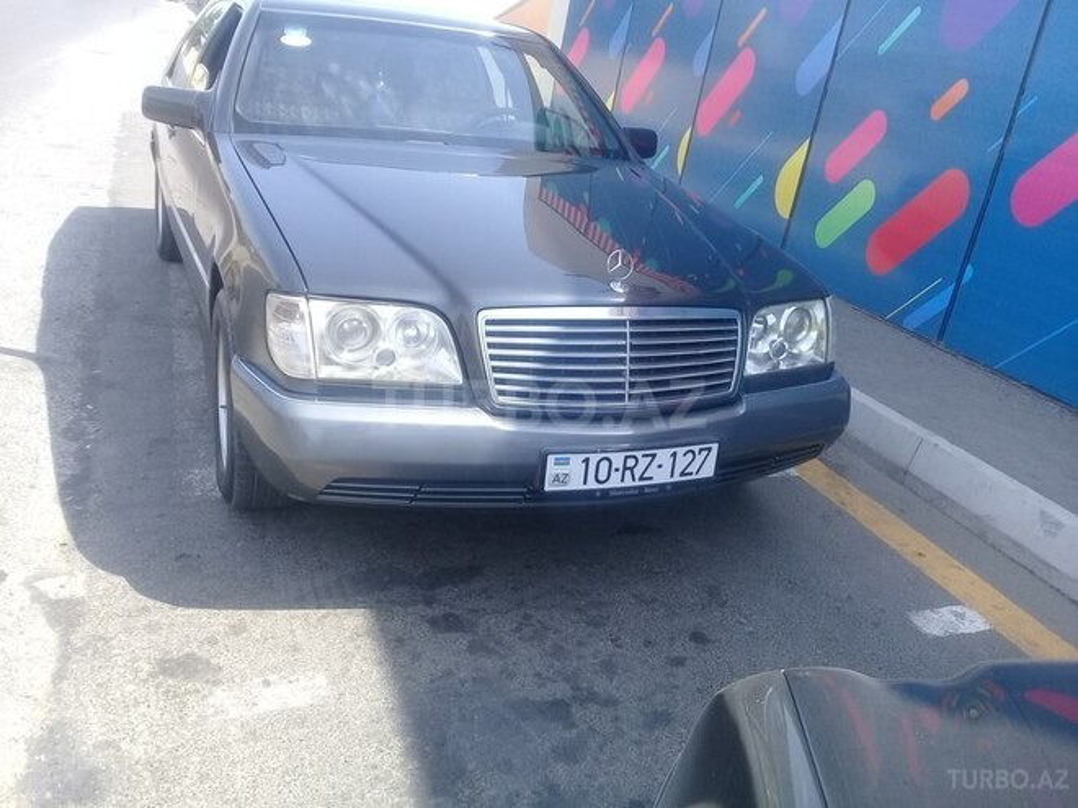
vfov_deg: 45.4
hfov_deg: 58.4
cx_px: 539
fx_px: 965
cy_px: 404
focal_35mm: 31
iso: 50
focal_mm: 3.3
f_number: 2.2
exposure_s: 1/396
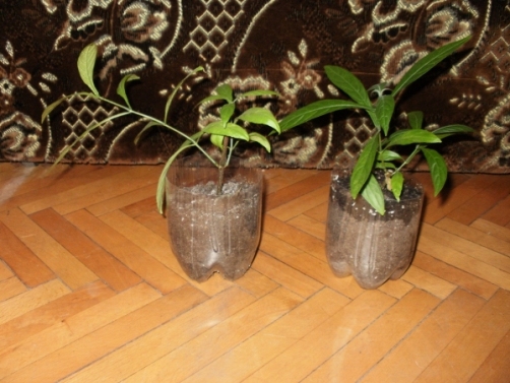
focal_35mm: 36
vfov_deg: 39.7
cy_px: 192
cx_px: 255
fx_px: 531
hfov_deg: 51.3
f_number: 3.5
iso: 125
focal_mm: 6.3
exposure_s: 1/30
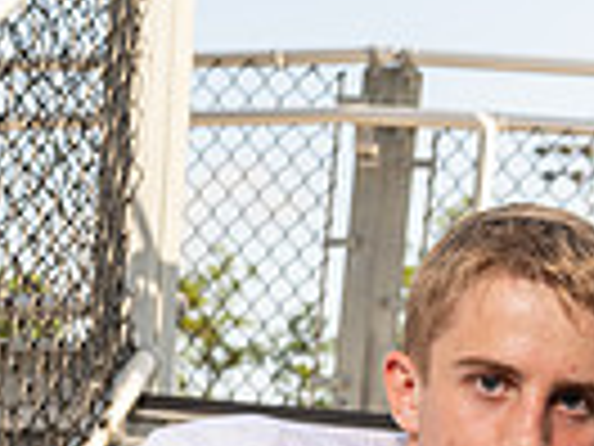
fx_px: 2299
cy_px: 991
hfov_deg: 14.7
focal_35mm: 134
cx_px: 378
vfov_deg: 10.0
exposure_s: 1/250
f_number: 5.6
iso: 125
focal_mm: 41
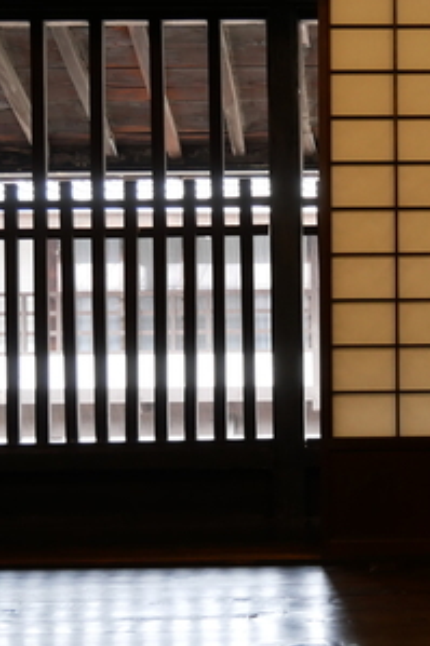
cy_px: 323
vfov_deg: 28.5
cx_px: 424
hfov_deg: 18.7
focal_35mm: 71
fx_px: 1273
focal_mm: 17
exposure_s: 1/8
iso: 400
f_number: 3.8
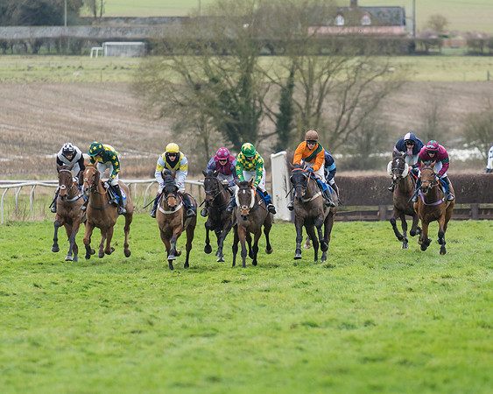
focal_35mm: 433
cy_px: 188
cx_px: 280
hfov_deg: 4.5
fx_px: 6311
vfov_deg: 3.6
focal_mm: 200
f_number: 2.8
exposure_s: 1/1000
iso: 400
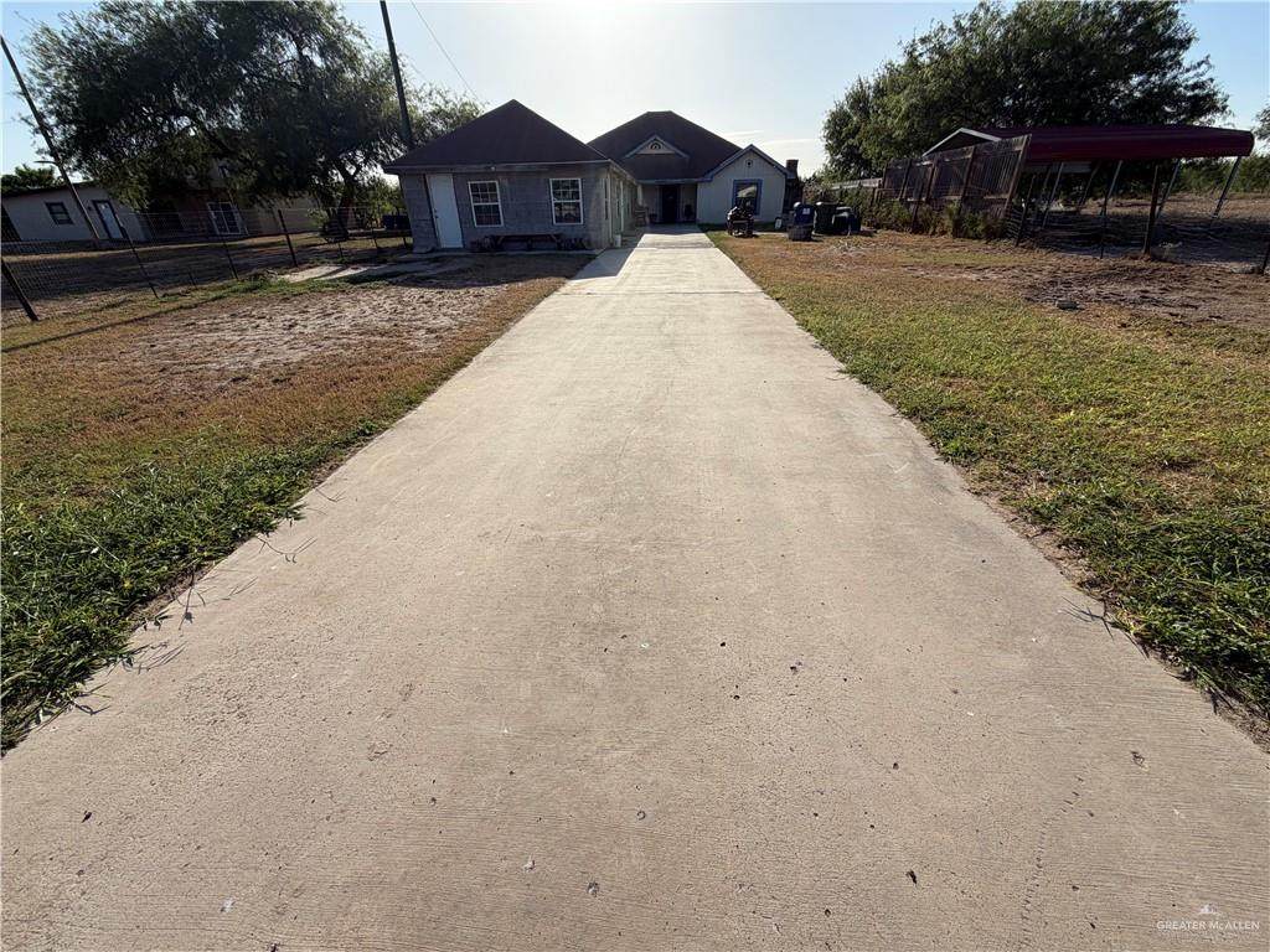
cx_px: 635
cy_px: 476
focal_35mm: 14
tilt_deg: -27.8
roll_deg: +2.5
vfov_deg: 85.7
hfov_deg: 102.1
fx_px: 514
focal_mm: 2.22
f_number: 2.2
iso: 20
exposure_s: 1/1050
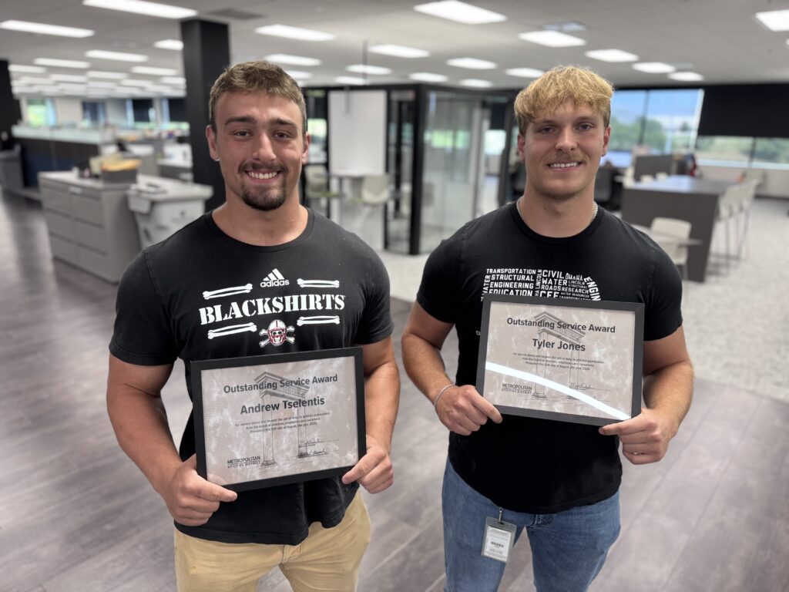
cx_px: 394
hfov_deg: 71.6
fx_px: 547
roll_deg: -1.4
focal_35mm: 24
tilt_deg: -18.3
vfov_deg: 56.8
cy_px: 296
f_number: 1.78
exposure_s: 1/60
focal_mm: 6.76
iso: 200
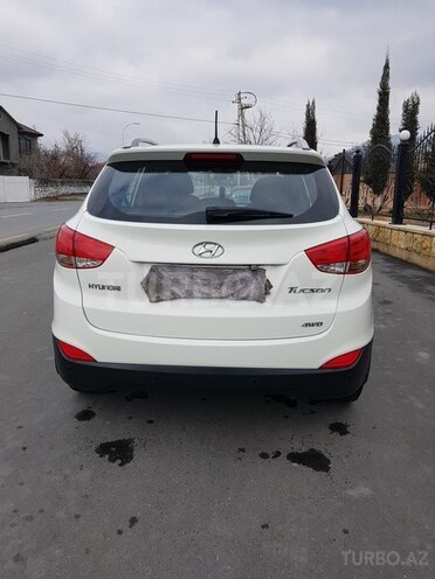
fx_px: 436
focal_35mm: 26
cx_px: 218
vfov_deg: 67.3
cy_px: 290
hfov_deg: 53.1
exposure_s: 1/1488
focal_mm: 4.2
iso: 50
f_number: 1.7
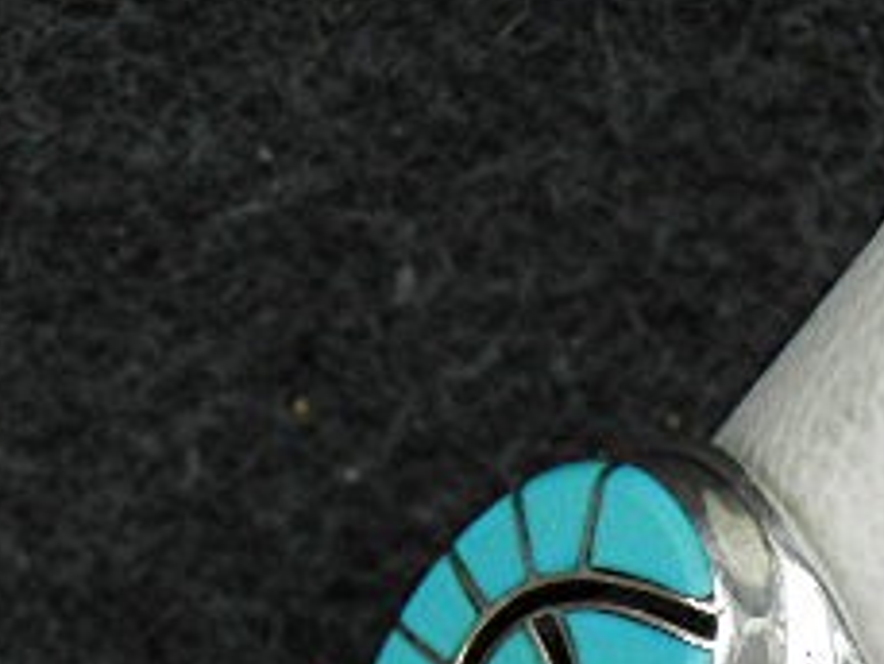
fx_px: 9505
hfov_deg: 5.3
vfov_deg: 4.0
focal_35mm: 372
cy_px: 772
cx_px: 741
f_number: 4.6
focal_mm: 24
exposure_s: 1/5.5
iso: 200
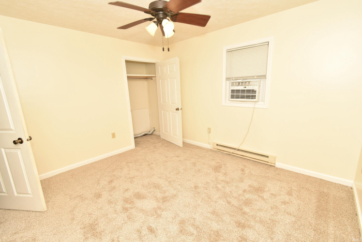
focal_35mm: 15
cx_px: 181
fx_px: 151
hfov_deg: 100.3
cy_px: 121
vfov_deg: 77.4
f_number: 10
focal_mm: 10
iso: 400
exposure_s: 1/100
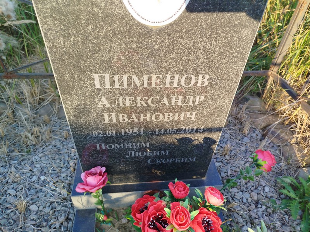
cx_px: 155
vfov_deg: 56.8
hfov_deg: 71.6
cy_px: 116
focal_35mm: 24
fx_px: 215
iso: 50
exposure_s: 1/149
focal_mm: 5.31
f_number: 1.7
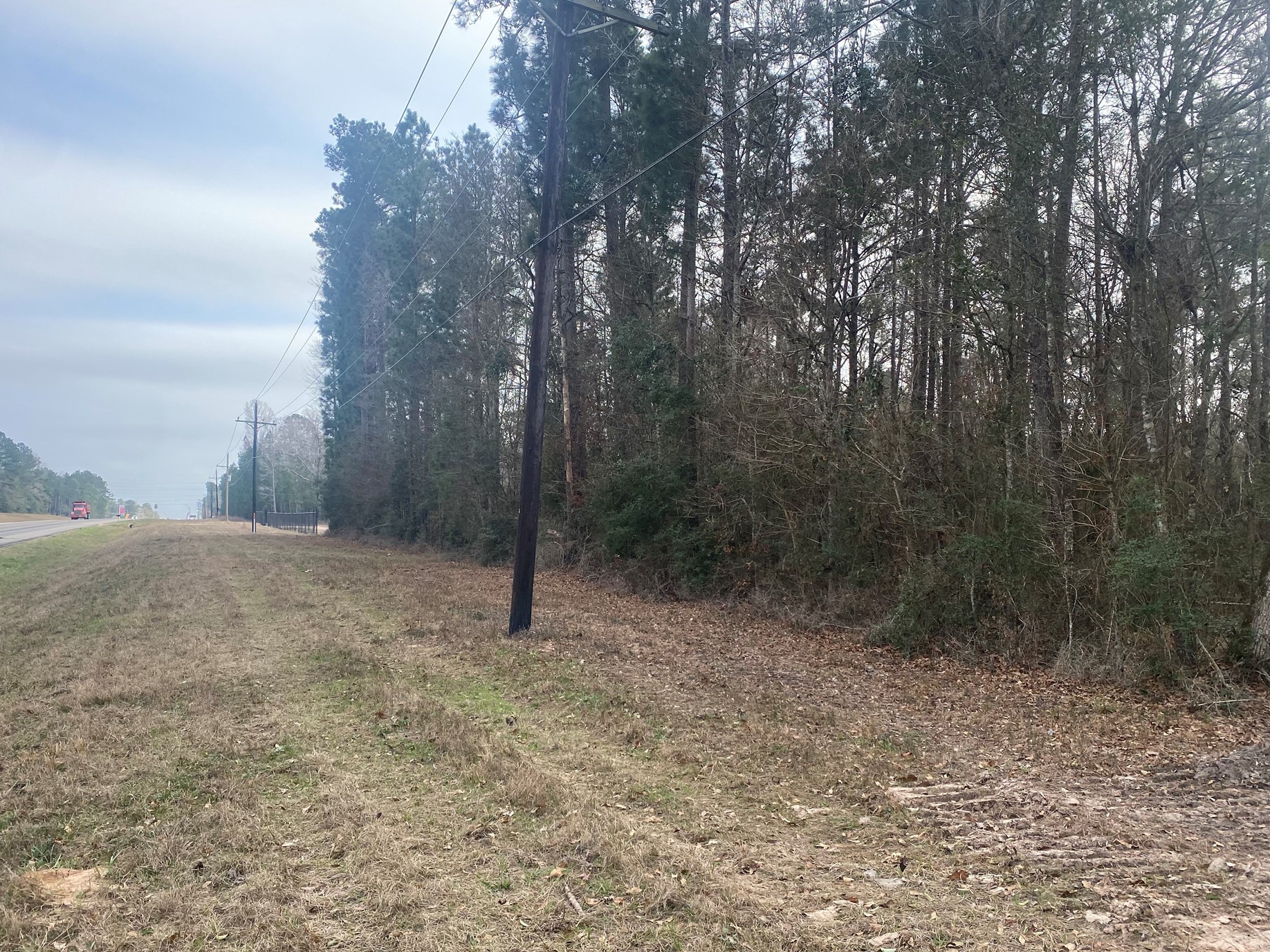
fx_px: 1064
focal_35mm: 29
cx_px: 607
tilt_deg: +2.0
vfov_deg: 48.2
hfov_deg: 61.6
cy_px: 505
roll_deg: -0.1
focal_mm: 4.25
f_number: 1.8
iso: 32
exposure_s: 1/890
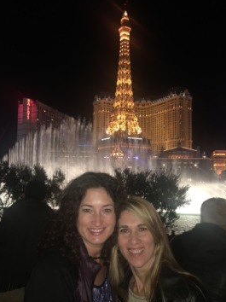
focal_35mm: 30
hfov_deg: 46.7
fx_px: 261
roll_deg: +0.0
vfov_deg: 60.0
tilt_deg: +4.3
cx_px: 114
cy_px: 153
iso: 100
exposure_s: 1/16
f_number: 2.2
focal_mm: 4.15
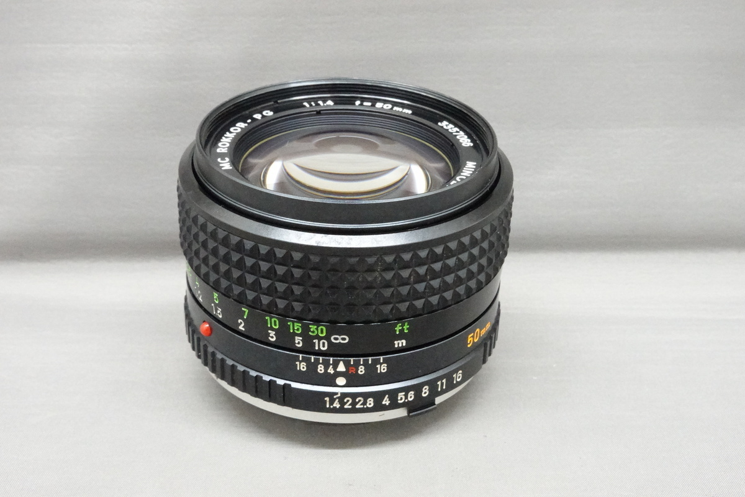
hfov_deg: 35.6
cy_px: 248
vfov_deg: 24.2
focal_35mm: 56
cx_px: 372
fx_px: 1159
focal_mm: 20.69
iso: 6400
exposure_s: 1/20
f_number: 11
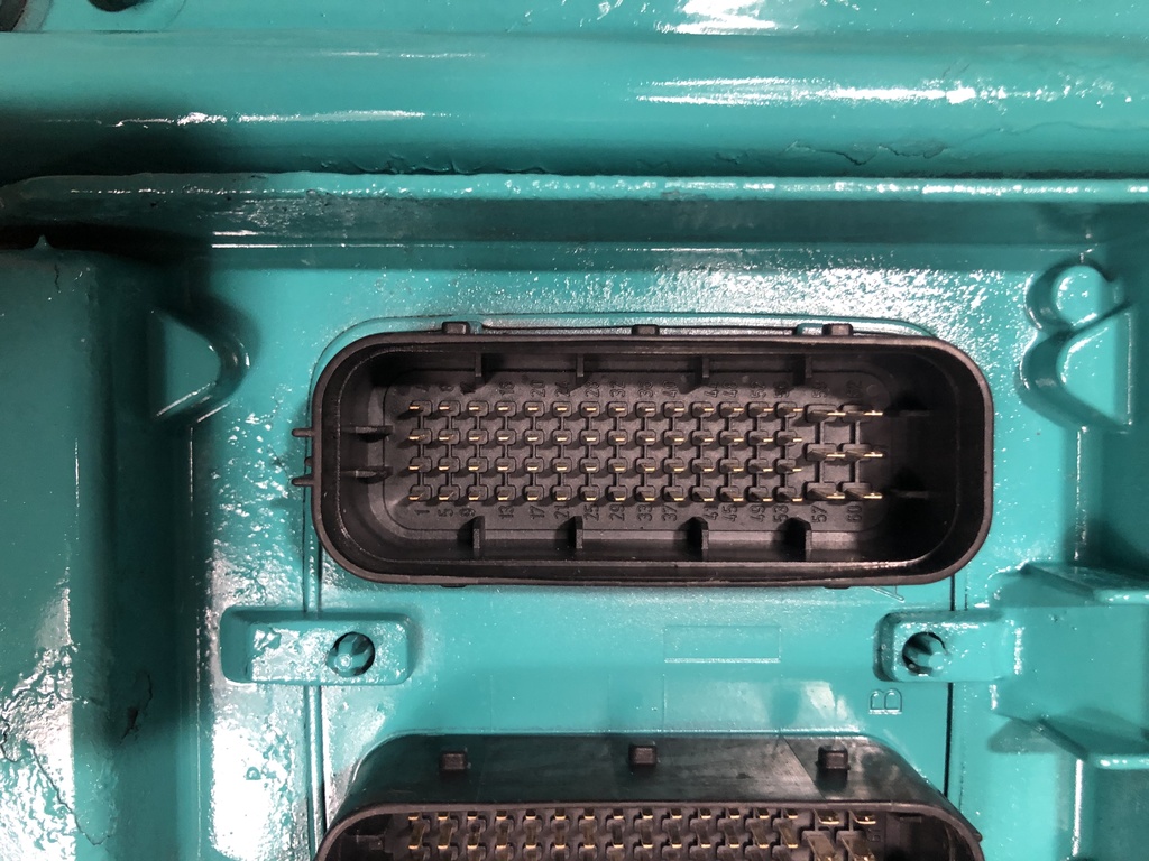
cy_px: 430
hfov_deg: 63.4
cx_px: 574
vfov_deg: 49.7
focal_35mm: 28
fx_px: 929
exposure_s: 1/11
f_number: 1.8
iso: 100
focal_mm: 4
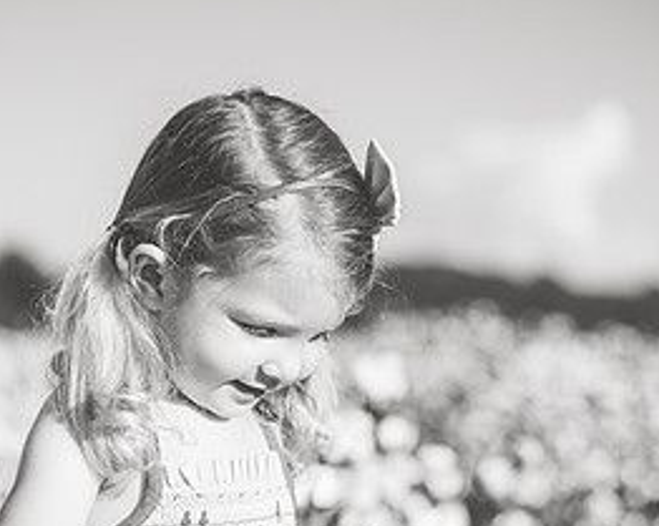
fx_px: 2026
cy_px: 344
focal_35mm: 104
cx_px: 244
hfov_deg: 18.4
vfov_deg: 14.8
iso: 160
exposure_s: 1/3200
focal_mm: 50
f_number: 2.2
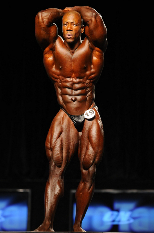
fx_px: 1545
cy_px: 116
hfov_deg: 5.7
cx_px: 77
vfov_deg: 8.6
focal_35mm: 240
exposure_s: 1/320
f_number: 2.8
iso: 800
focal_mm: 160
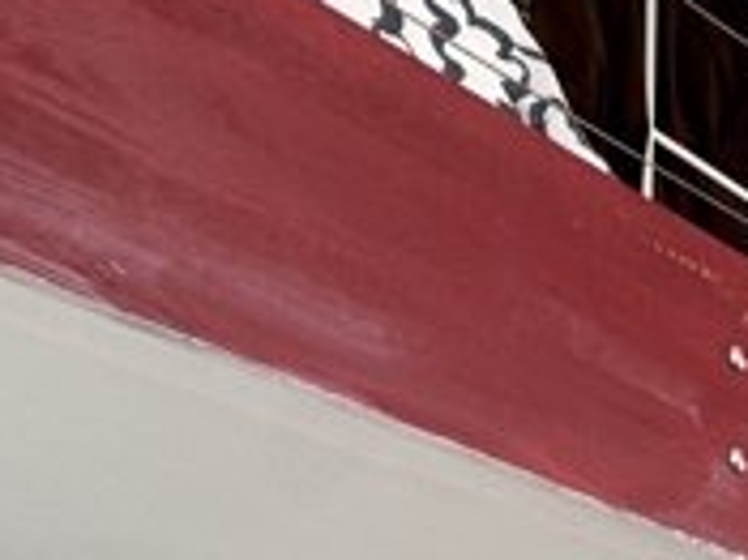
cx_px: 1051
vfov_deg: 15.8
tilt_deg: -3.7
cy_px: 1227
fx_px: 1382
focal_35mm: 64
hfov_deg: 24.9
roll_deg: -1.6
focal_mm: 2.22
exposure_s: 1/99
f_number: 2.2
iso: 64
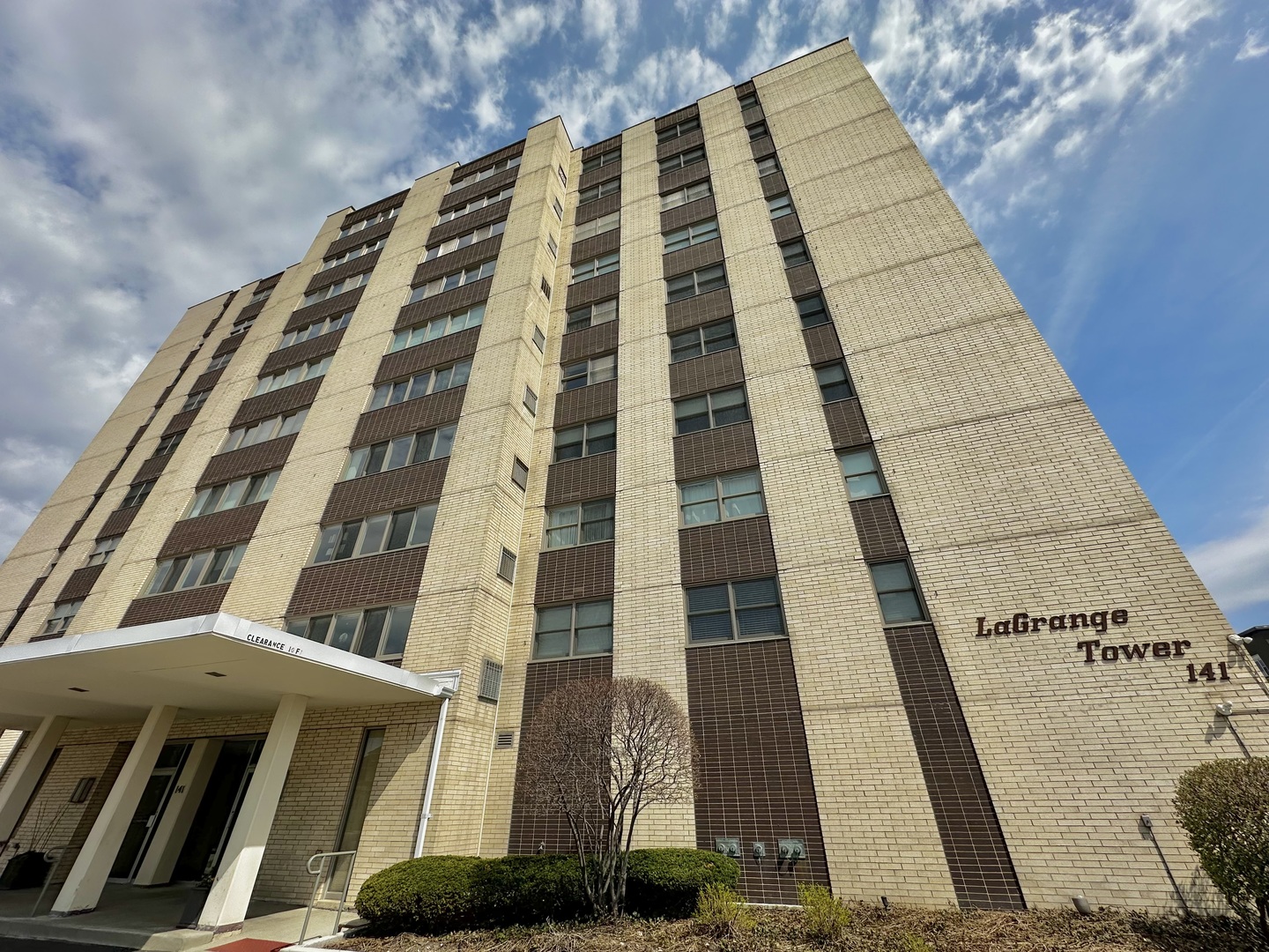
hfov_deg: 102.1
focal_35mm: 14
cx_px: 634
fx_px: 513
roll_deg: -0.4
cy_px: 476
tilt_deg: +33.1
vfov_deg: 85.7
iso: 40
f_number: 2.2
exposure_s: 1/3205
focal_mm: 2.22
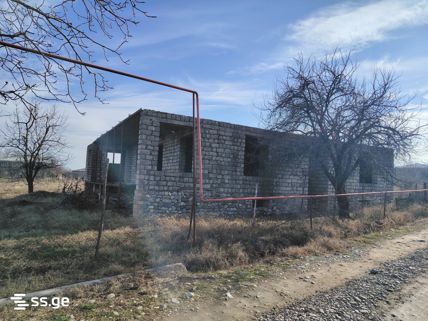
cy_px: 160
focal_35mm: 24
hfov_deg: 71.6
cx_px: 214
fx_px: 297
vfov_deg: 56.8
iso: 101
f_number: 1.75
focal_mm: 5.25
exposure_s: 1/1315
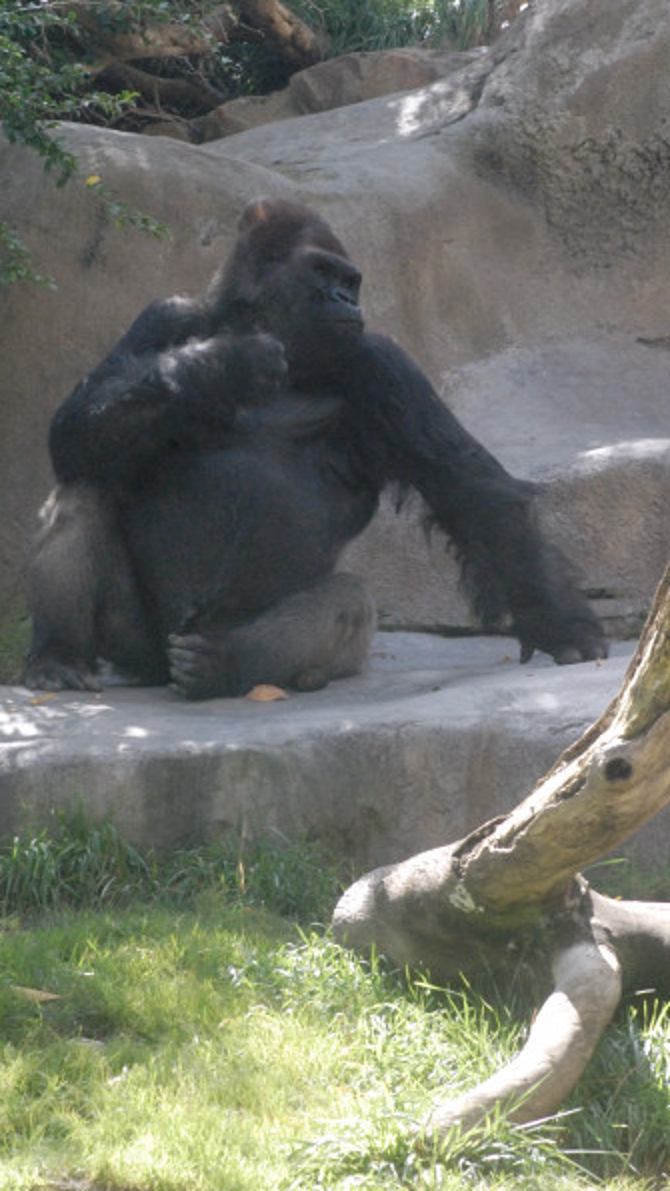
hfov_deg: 5.9
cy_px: 599
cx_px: 347
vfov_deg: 10.5
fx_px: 6502
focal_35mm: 206
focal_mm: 130
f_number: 13
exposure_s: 1/125
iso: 1600
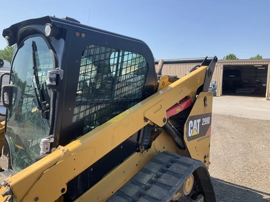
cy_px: 101
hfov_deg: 61.7
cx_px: 135
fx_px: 226
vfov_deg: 48.2
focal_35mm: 29
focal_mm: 3
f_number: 1.8
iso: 25
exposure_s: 1/792
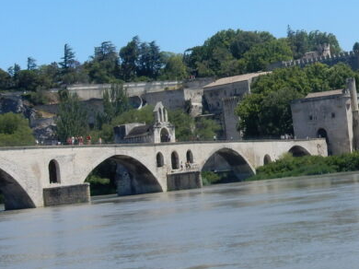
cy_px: 17
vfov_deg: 13.0
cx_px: 219
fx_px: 1171
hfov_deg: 17.4
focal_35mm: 113
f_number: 4.2
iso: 125
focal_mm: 7.6
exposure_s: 1/1250
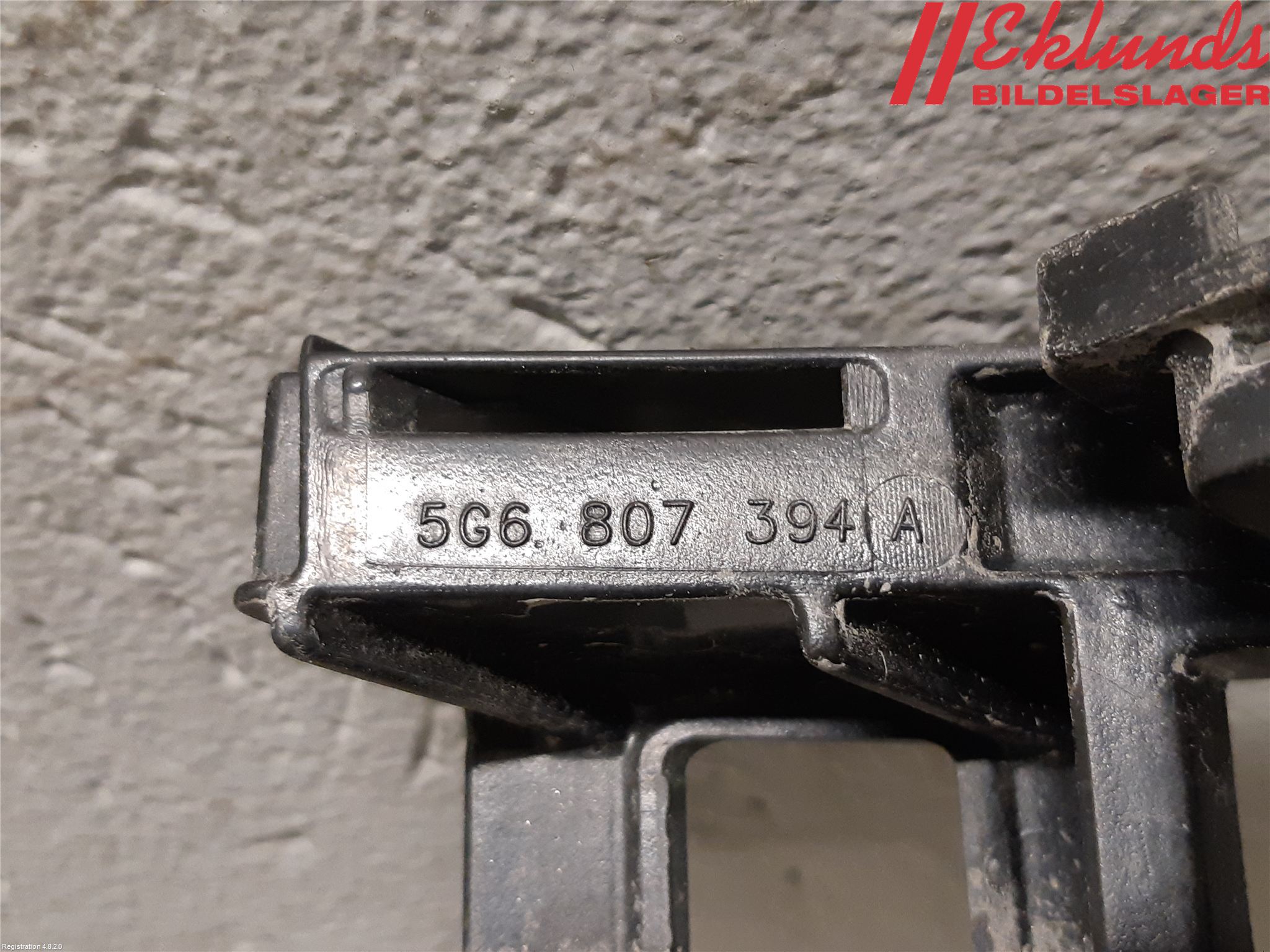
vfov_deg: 53.1
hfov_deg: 67.3
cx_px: 635
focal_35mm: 26
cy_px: 476
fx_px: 954
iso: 250
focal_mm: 3.93
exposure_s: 1/50
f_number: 1.7
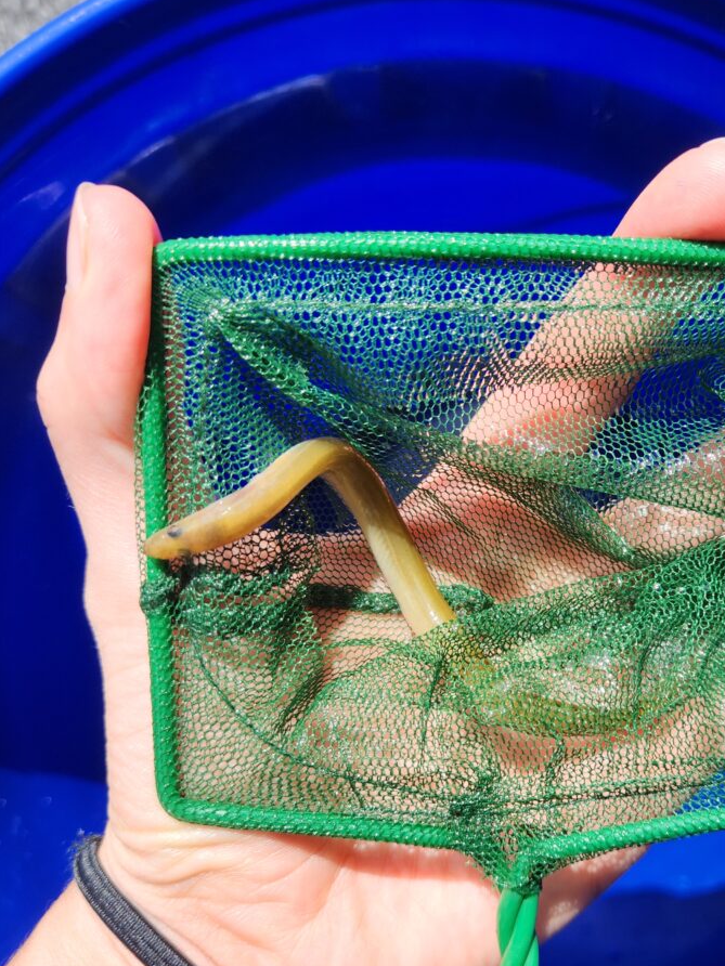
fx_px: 922
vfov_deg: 55.1
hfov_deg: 42.4
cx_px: 483
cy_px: 559
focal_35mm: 33
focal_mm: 5.4
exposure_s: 1/1093
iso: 20
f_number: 1.8
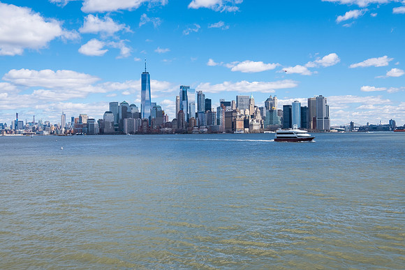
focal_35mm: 36
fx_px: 407
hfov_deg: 52.9
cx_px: 202
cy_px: 135
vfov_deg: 36.7
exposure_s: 1/170
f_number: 13
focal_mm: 24
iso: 200
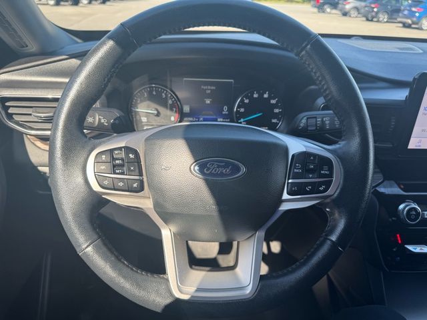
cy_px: 160
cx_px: 214
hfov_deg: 71.6
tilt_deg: -29.6
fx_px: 296
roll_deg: -0.9
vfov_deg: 56.8
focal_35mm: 24
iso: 80
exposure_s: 1/385
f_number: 1.78
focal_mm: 6.76
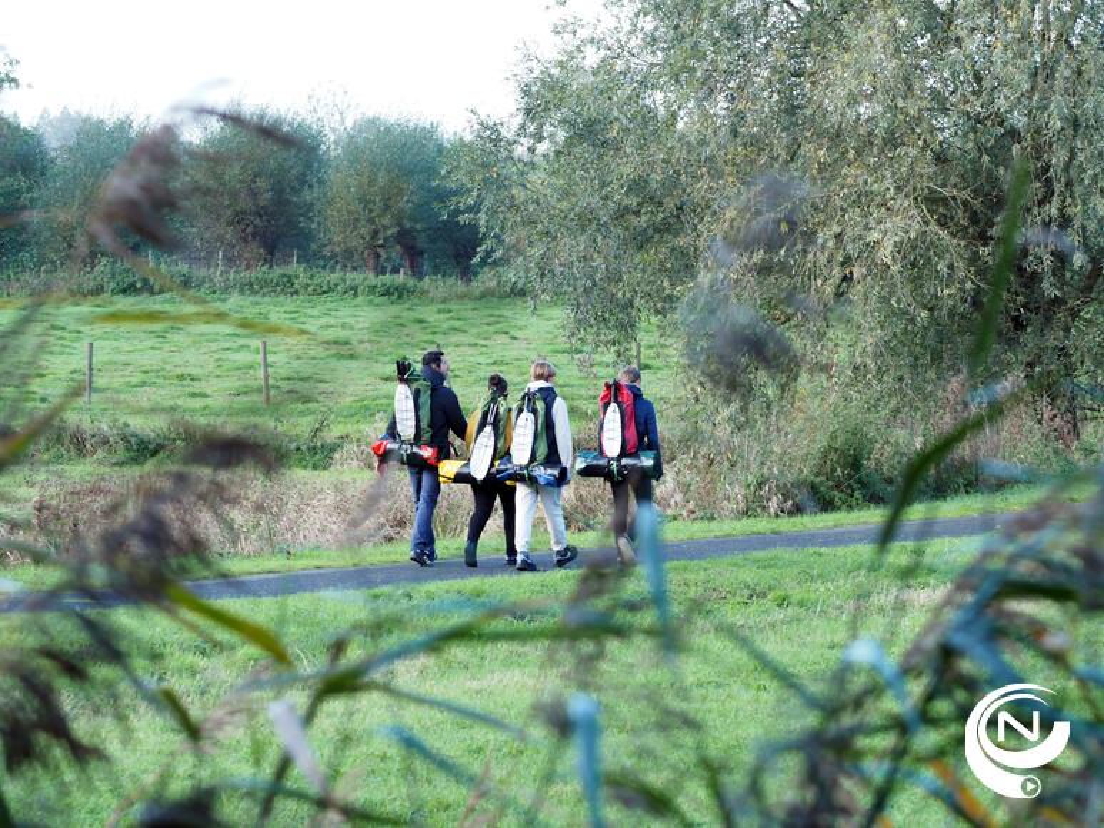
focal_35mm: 200
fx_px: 6380
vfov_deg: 7.4
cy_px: 414
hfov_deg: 9.9
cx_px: 552
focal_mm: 100
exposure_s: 1/40
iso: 200
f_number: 6.3
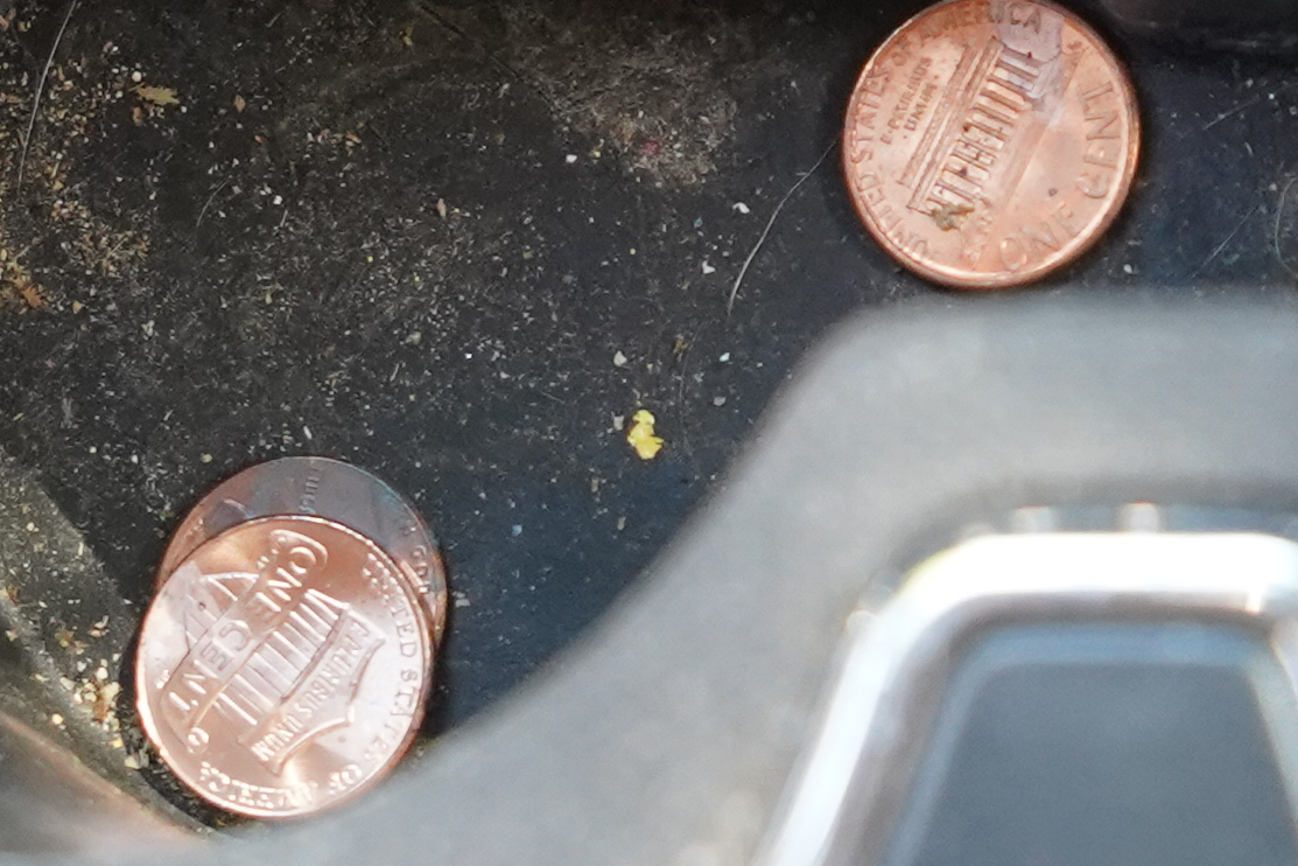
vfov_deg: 7.0
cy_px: -82
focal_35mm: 194
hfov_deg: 10.6
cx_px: 975
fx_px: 6994
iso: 3200
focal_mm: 36
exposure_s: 1/160
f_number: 4
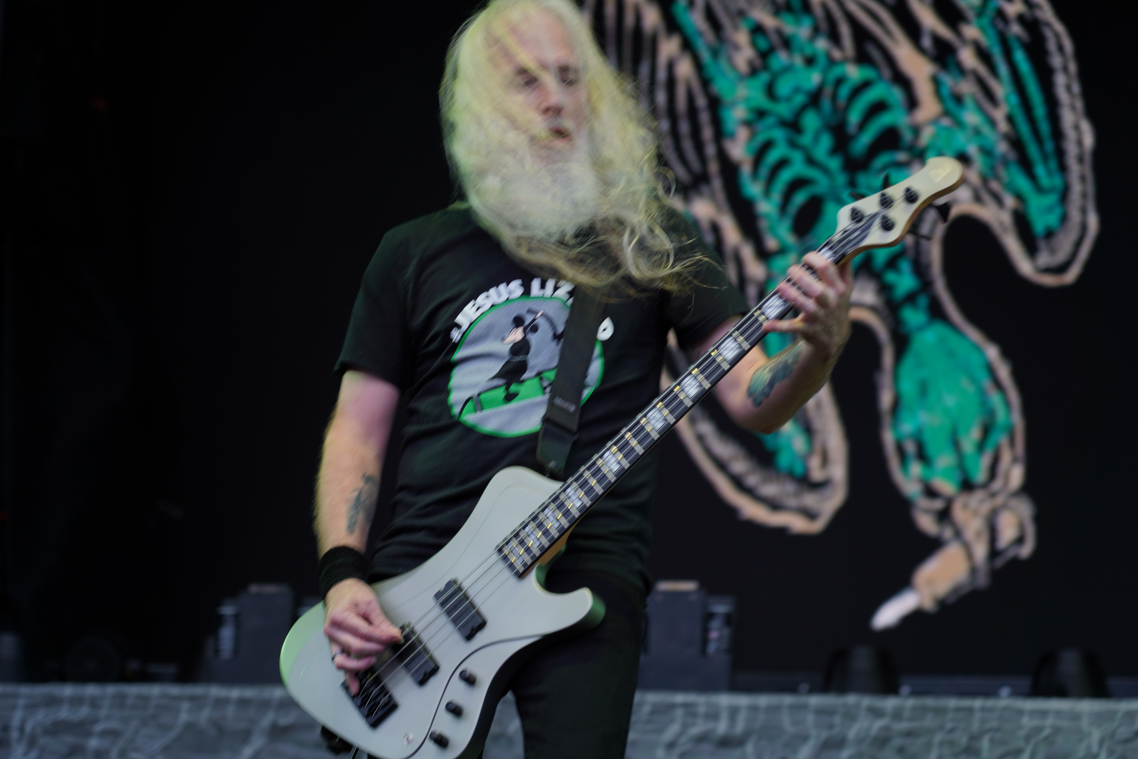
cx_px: 569
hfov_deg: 19.5
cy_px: 380
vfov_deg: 13.0
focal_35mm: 105
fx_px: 3319
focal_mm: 105
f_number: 4
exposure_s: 1/125
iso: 125
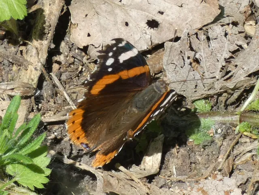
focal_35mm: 250
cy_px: 98
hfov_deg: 7.9
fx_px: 1871
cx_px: 130
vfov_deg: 5.9
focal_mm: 44.8
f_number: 5.5
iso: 80
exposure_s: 1/100
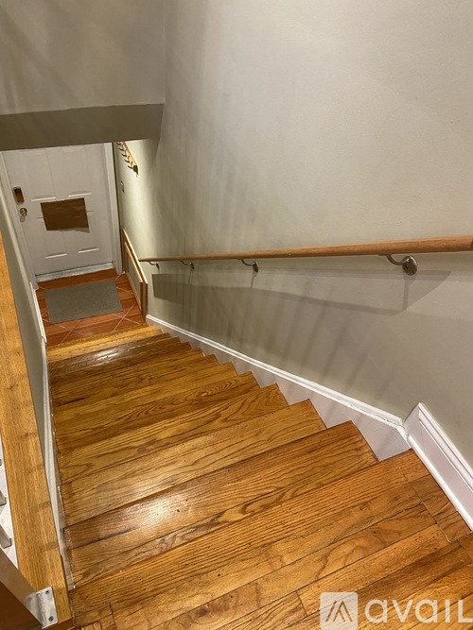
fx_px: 474
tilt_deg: -46.6
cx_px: 236
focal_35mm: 26
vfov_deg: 67.3
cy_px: 315
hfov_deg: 53.0
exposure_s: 1/60
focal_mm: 4.25
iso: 250
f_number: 1.8
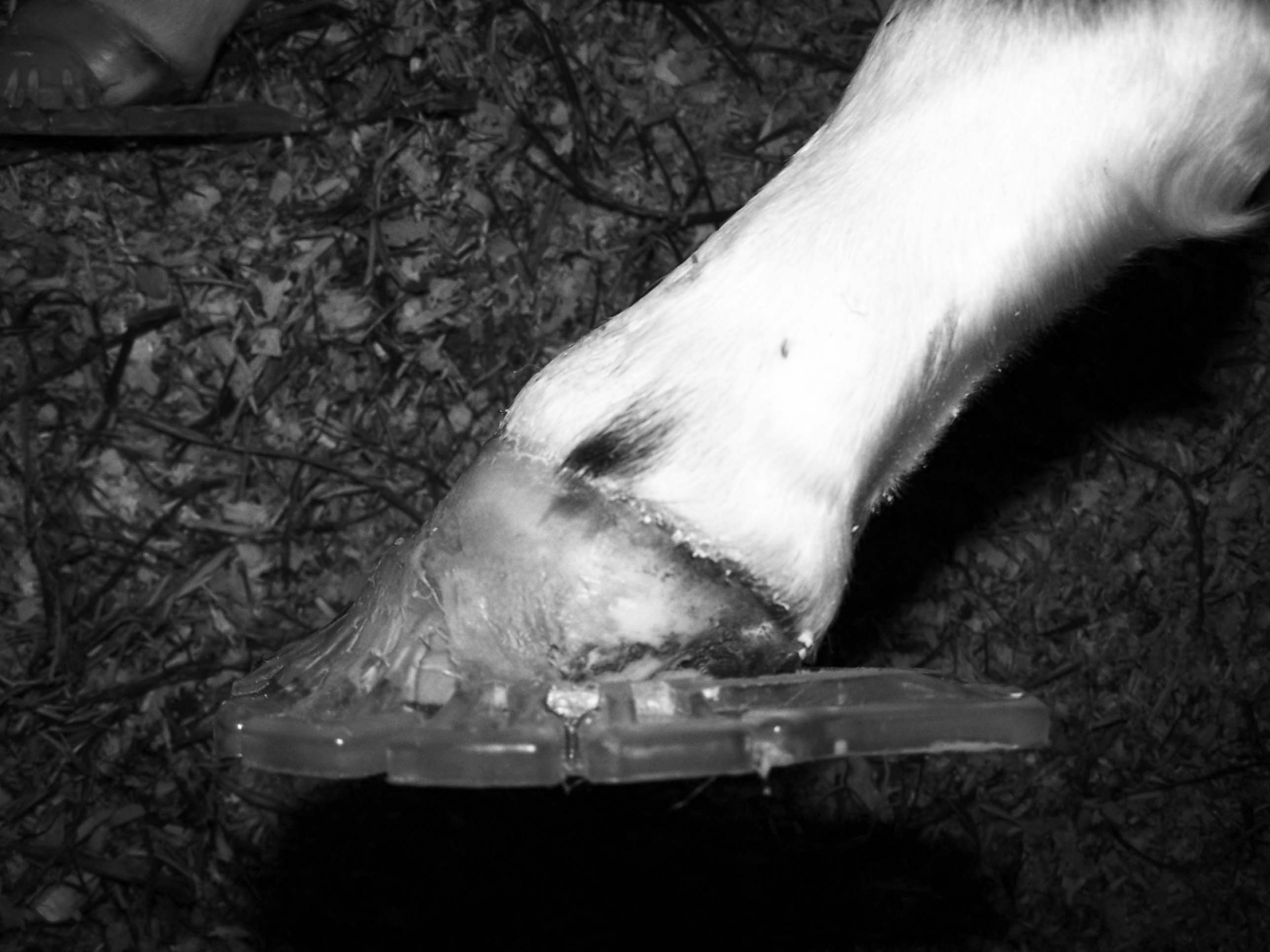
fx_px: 1394
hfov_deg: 49.0
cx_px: 635
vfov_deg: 37.7
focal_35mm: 38
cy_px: 476
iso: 80
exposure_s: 1/60
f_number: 2.8
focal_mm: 6.3
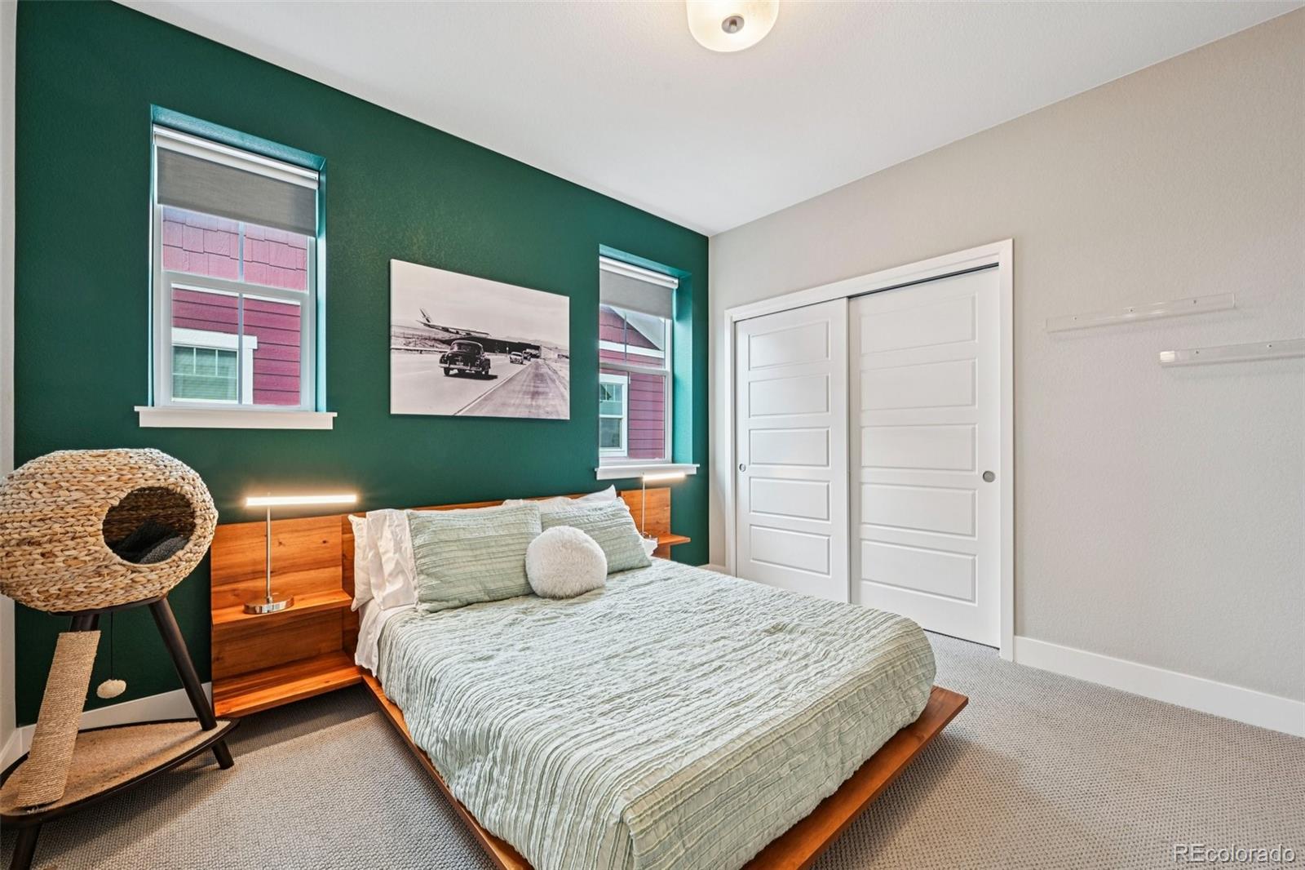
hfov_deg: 104.3
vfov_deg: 81.2
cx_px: 652
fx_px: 507
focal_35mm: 14
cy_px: 435
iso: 400
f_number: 11
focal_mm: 14
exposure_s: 1/15
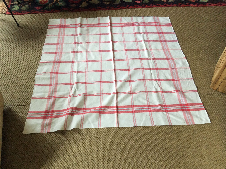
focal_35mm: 32
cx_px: 113
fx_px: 209
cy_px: 84
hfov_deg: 56.9
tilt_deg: -50.6
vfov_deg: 44.1
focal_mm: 3.3
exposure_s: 1/25
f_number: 2.4
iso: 125
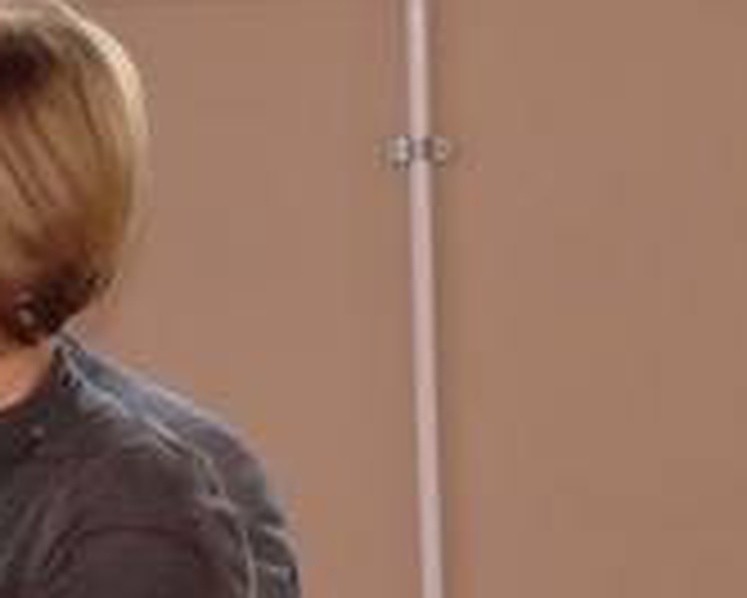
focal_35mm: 399
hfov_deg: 4.8
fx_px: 8826
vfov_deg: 3.9
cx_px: -598
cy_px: 980
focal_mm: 14
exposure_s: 1/50
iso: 100
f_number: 3.6
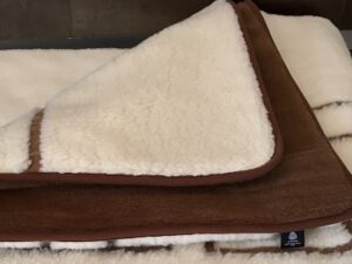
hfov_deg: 33.1
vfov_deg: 24.4
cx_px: 136
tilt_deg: -48.5
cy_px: 246
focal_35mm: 58
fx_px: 590
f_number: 2.2
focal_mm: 4.15
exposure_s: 1/33
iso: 32
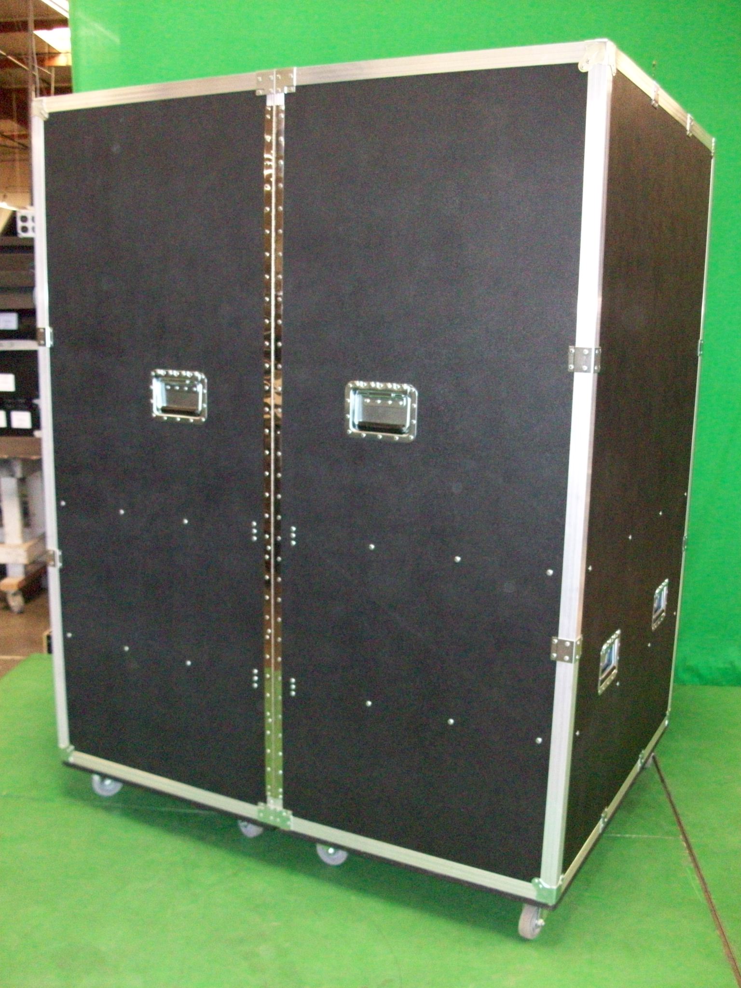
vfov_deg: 54.0
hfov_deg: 41.8
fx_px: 970
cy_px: 494
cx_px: 370
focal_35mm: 34
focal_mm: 5.7
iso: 320
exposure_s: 1/60
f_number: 2.8
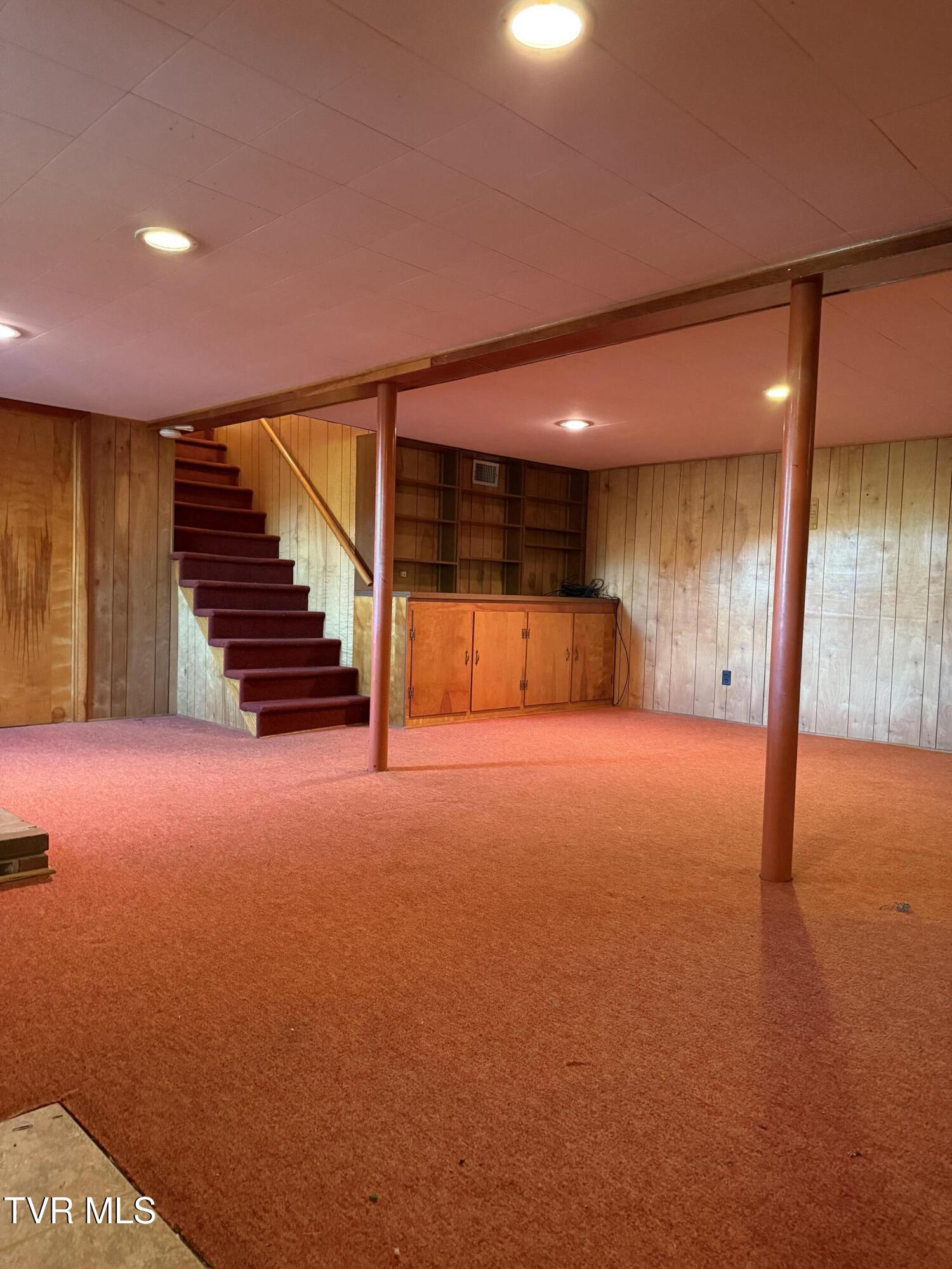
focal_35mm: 24
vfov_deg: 71.6
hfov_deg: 56.8
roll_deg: -1.0
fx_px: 880
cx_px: 476
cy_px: 634
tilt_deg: -2.9
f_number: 1.78
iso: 1000
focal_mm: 6.76
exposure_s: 1/40
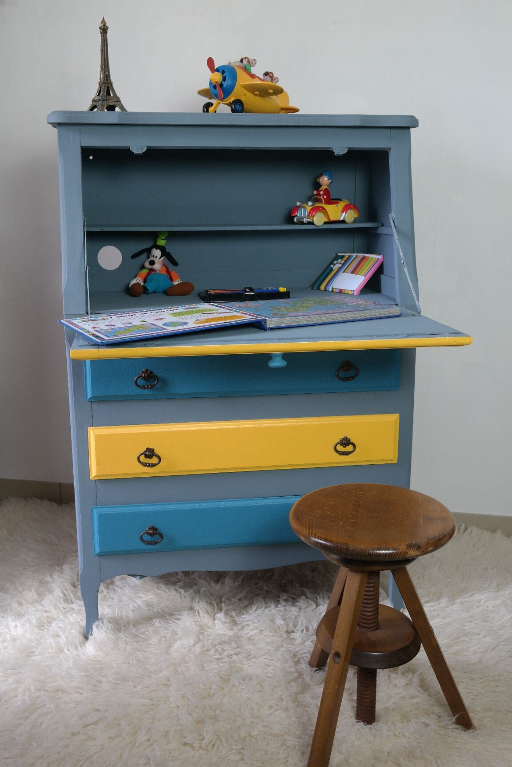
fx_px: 768
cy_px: 384
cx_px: 256
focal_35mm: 36
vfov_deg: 53.1
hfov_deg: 36.9
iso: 800
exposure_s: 1/50
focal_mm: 24
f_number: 4
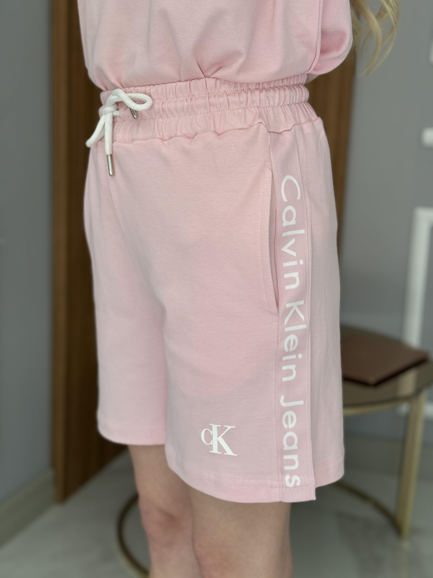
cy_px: 289
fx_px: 801
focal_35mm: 48
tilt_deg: -11.1
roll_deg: -2.8
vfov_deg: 39.7
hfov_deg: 30.3
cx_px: 216
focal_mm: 6.76
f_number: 1.78
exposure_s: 1/242
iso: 64
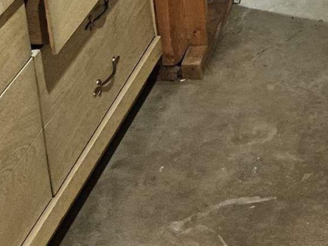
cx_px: 354
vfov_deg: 10.8
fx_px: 1174
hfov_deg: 15.5
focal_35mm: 124
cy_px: -271
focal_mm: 5.4
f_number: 1.8
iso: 640
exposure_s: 1/24
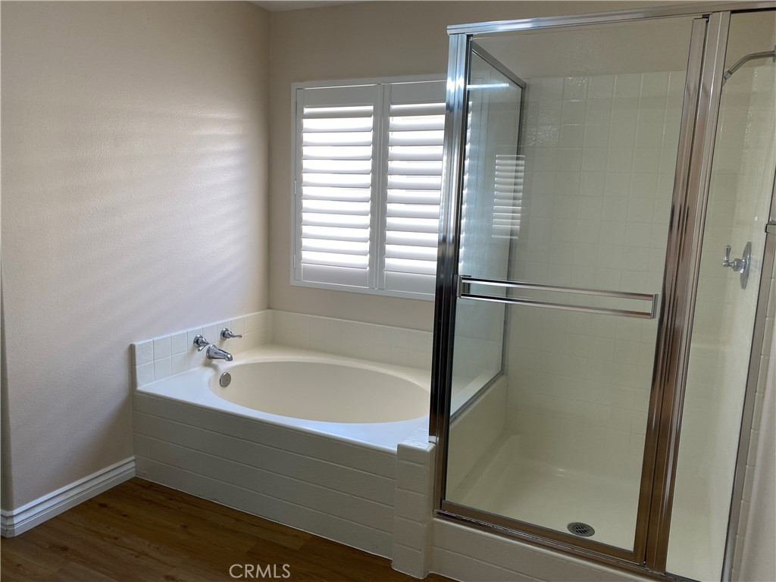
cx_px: 388
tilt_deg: -9.1
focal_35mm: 26
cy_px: 291
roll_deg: -3.5
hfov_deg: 67.3
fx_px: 583
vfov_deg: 53.1
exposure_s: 1/120
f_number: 1.8
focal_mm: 4.25
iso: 64
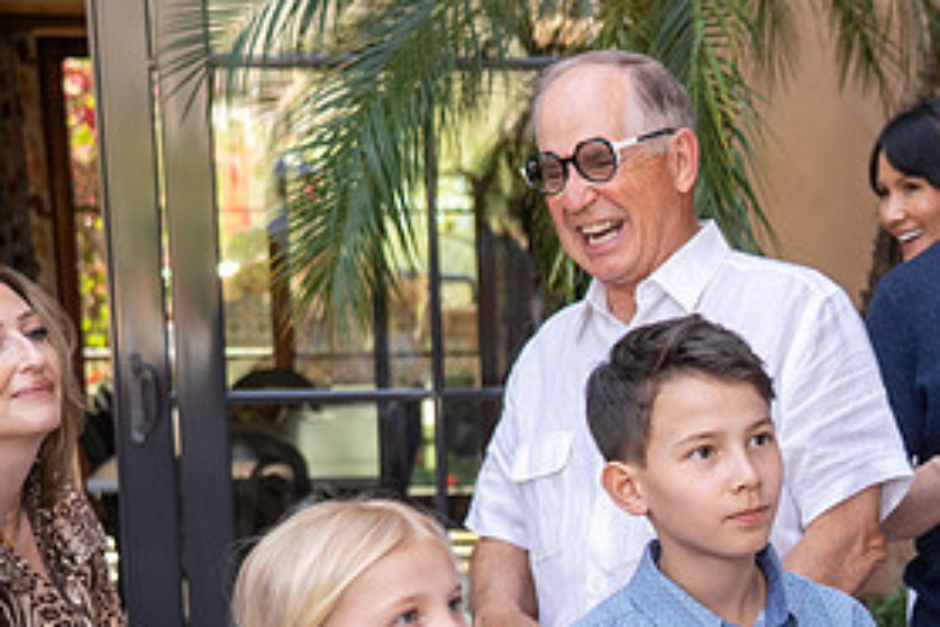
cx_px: 751
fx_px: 2115
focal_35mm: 81
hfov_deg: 24.7
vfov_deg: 16.5
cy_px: 649
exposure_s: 1/200
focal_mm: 39
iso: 320
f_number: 4
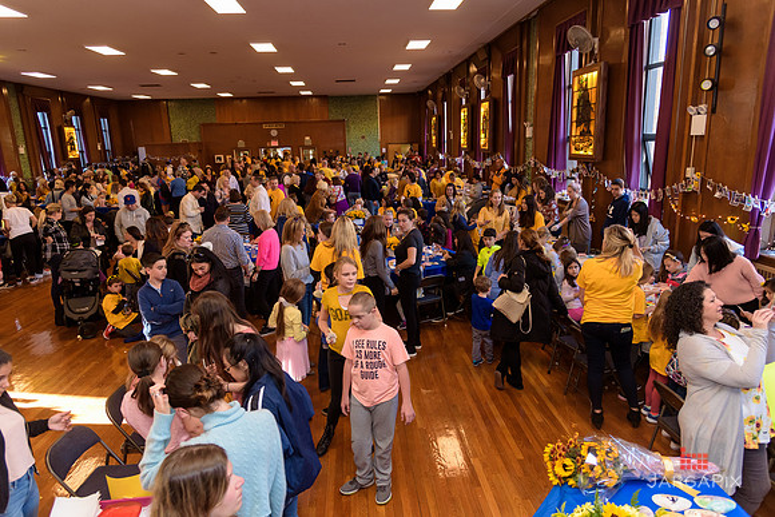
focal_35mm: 24
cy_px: 258
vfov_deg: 53.2
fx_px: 517
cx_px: 388
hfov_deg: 73.7
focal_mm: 24
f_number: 4
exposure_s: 1/125
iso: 1250
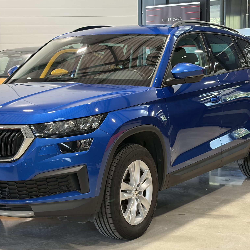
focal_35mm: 77
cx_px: 98
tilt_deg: -5.4
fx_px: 629
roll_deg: +1.3
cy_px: 127
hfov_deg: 22.4
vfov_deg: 22.5
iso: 64
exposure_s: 1/60
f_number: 1.6
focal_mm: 5.96
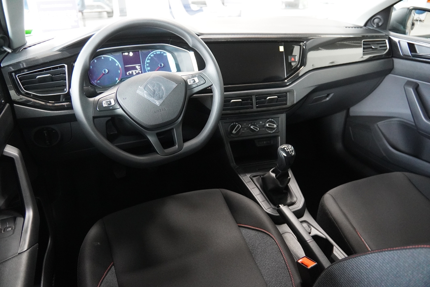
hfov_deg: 70.4
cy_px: 144
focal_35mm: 26
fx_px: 305
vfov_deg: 50.4
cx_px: 215
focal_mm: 17
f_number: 2.8
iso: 5000
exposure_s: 1/160
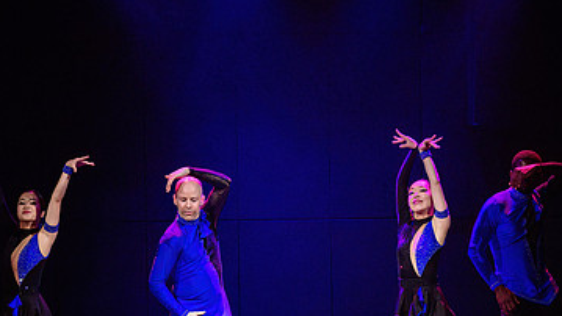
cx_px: 276
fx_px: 2802
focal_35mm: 188
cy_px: 174
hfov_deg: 11.5
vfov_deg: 6.5
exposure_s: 1/200
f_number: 2.8
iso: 2500
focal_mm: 105
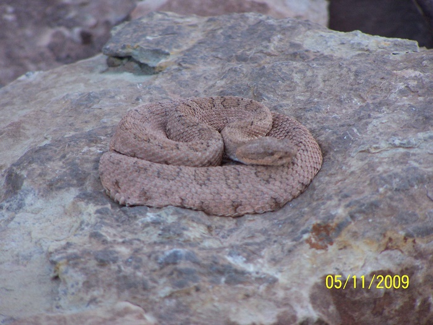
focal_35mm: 380
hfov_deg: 5.2
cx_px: 216
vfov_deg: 3.9
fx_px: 4753
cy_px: 162
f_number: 3.7
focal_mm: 63
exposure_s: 1/250
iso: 140
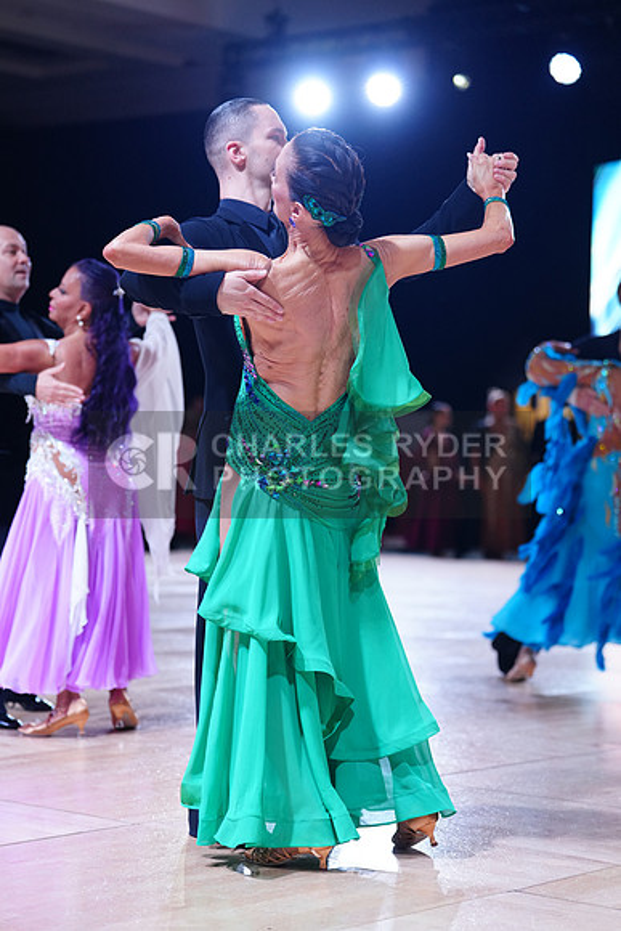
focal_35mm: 82
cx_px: 310
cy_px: 466
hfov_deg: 16.7
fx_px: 2120
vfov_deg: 24.8
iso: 1000
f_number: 2.8
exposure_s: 1/500
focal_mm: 82
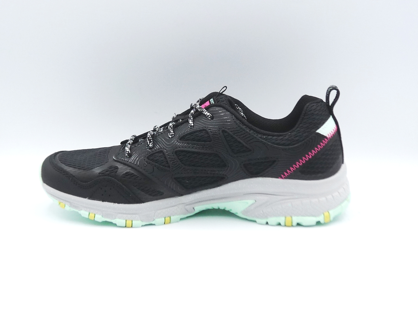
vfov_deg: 27.0
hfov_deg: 35.5
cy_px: 157
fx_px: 652
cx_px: 209
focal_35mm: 54
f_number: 4
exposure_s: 1/160
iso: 100
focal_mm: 5.4
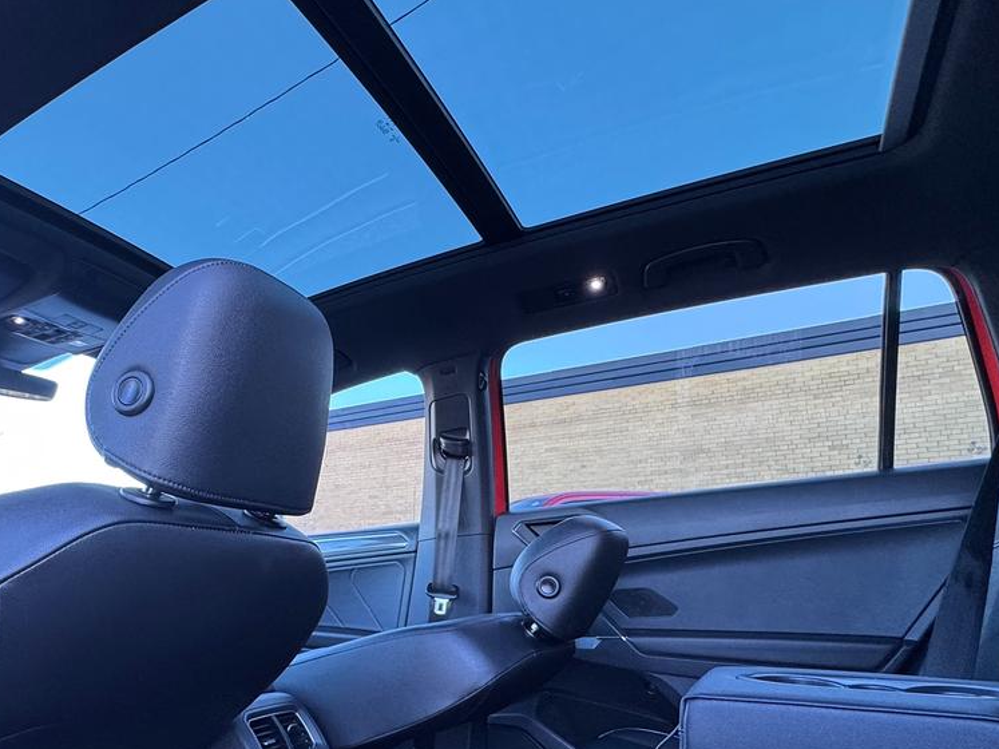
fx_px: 693
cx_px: 350
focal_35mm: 24
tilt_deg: +10.1
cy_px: 488
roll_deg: -0.3
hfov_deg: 70.0
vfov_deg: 55.8
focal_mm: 2.22
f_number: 2.2
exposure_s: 1/99
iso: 250
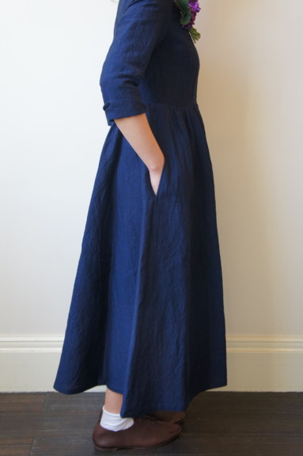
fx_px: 556
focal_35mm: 44
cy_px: 211
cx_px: 146
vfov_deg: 44.5
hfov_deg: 30.5
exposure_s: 1/160
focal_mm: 26
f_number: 4
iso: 800
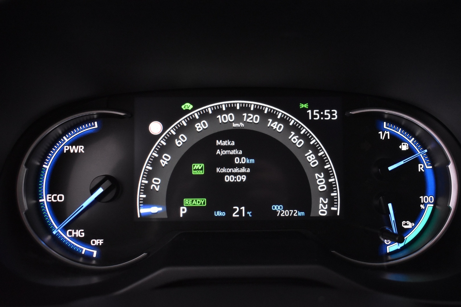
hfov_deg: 51.3
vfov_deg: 35.5
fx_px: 480
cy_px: 154
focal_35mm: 38
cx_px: 230
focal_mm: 25
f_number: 4
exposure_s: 1/20
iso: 3200
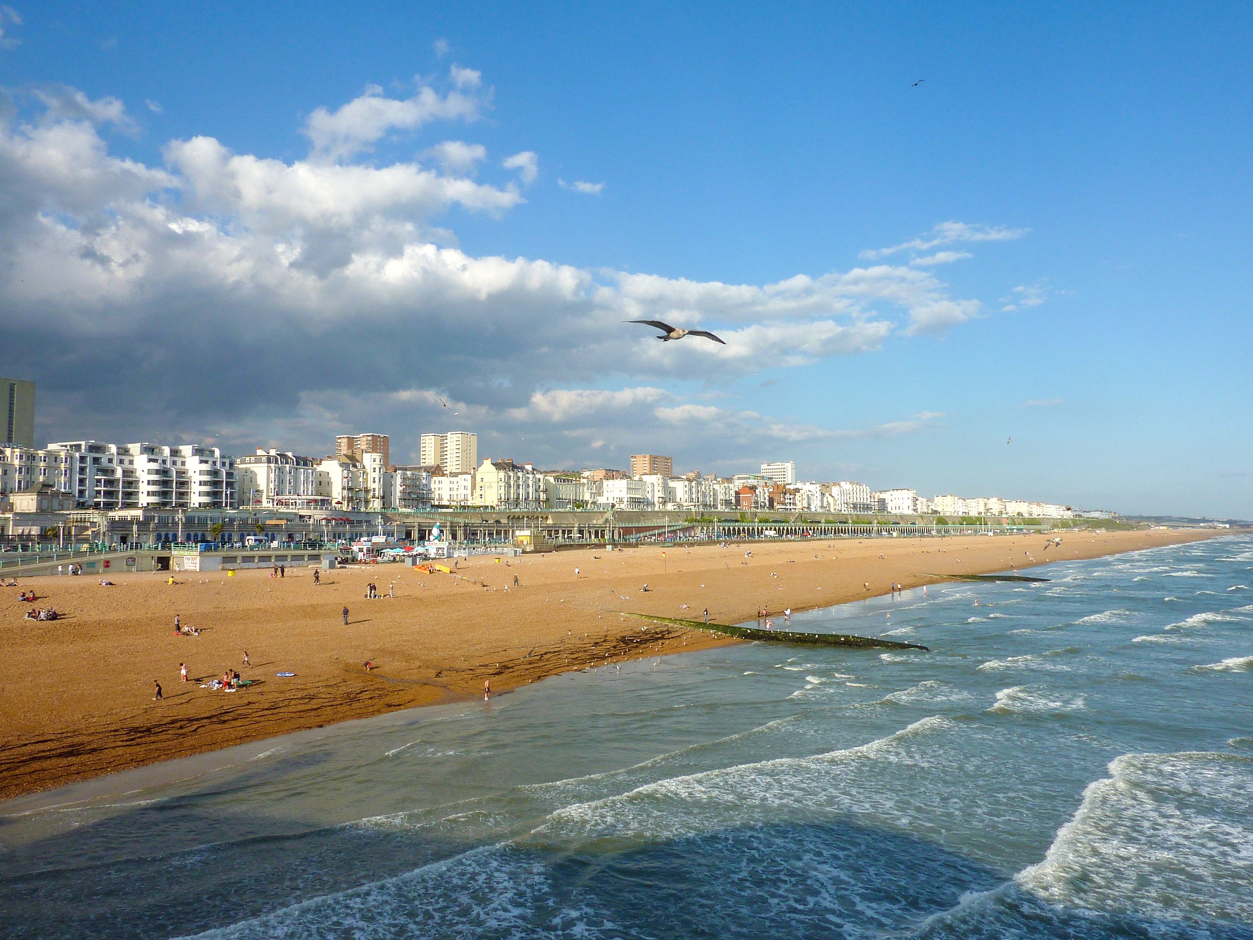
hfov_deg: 69.4
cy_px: 470
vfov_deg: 54.9
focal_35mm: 25
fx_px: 905
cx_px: 626
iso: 80
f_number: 5.6
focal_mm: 4.1
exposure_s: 1/500
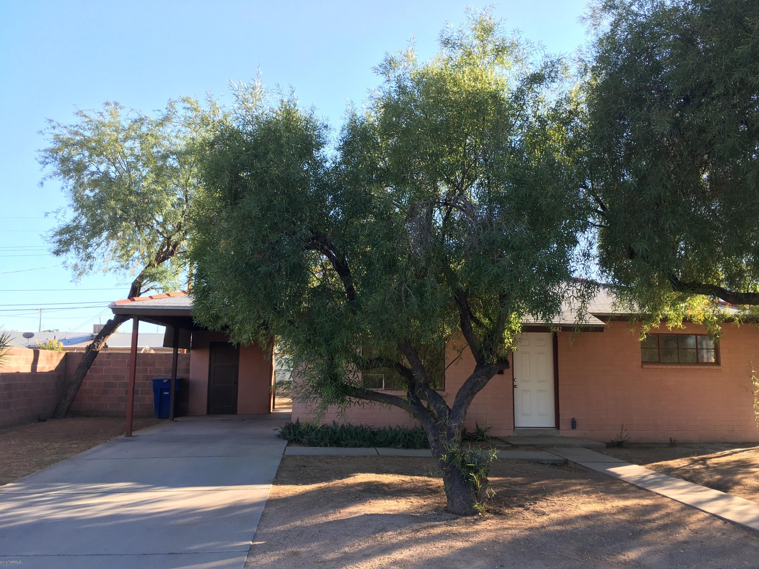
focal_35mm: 30
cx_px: 389
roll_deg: +0.9
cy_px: 286
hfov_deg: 60.0
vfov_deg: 46.8
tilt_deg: +5.1
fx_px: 658
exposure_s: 1/202
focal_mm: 4.15
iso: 25
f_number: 2.2
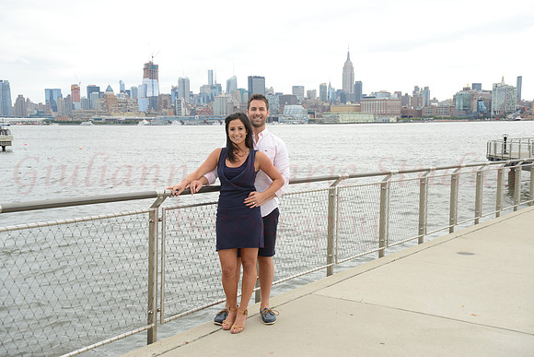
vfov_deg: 33.4
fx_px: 593
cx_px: 267
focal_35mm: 40
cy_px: 178
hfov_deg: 48.4
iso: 400
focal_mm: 40
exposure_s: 1/250
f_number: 9
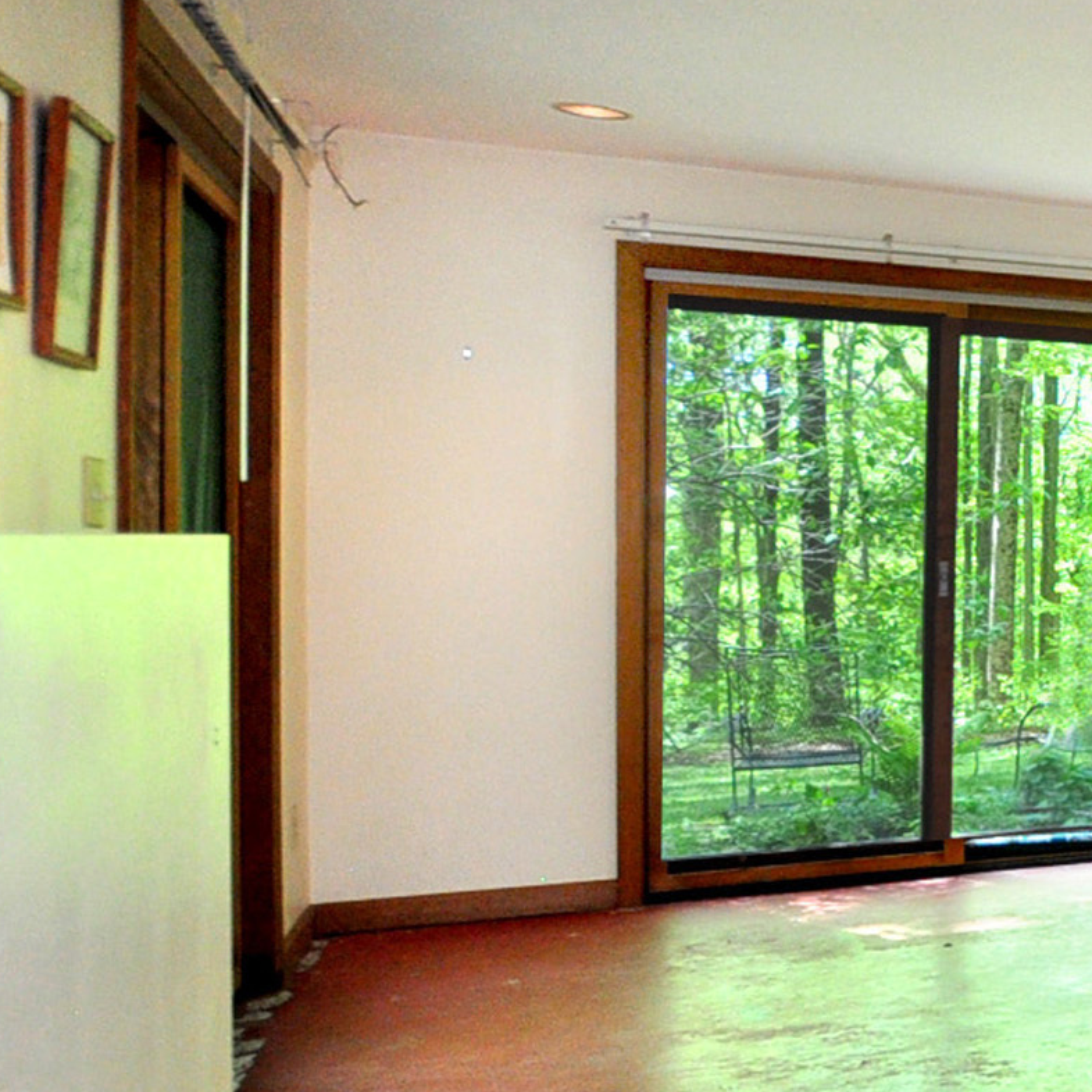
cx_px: 1974
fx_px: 1677
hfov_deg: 21.9
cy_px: 521
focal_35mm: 47
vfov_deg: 36.1
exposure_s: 1/50
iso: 800
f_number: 4
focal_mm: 10
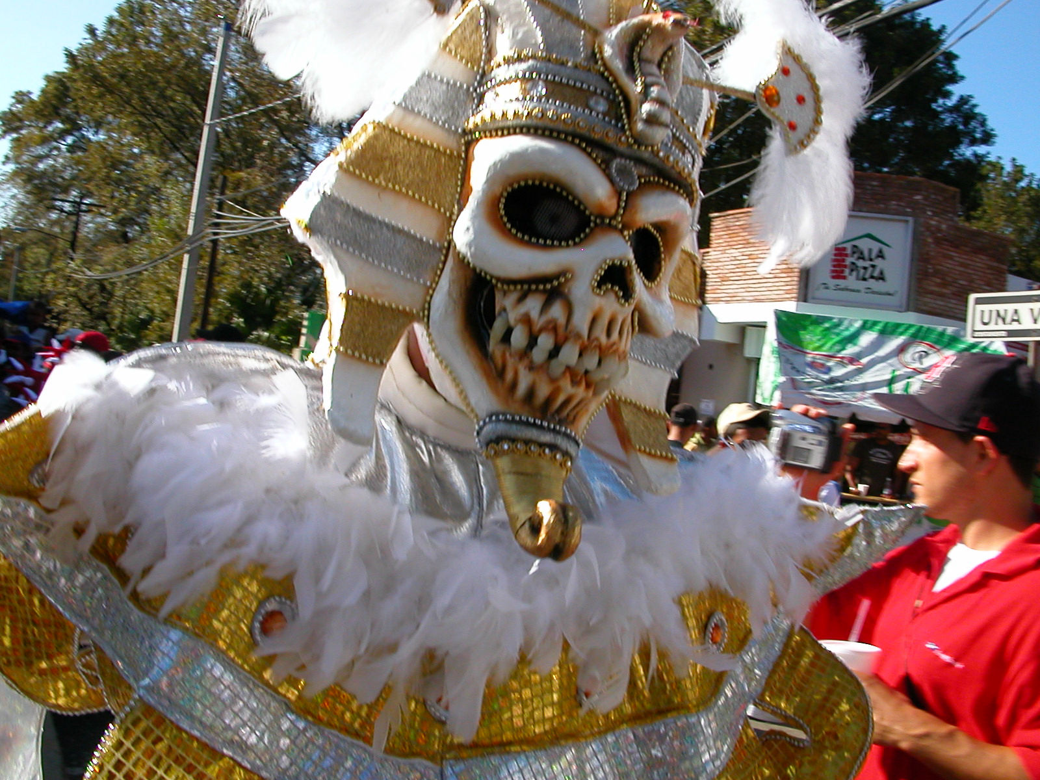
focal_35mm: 37
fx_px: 1112
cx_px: 520
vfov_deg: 38.7
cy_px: 390
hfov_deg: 50.1
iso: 100
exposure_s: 1/426
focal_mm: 5.6
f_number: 4.5
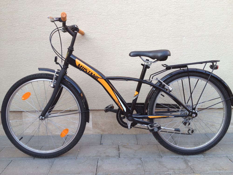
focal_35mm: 35
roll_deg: +0.7
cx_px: 116
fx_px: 236
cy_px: 88
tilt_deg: -10.8
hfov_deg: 52.6
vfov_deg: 40.7
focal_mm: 4.28
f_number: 2.4
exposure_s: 1/120
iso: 50
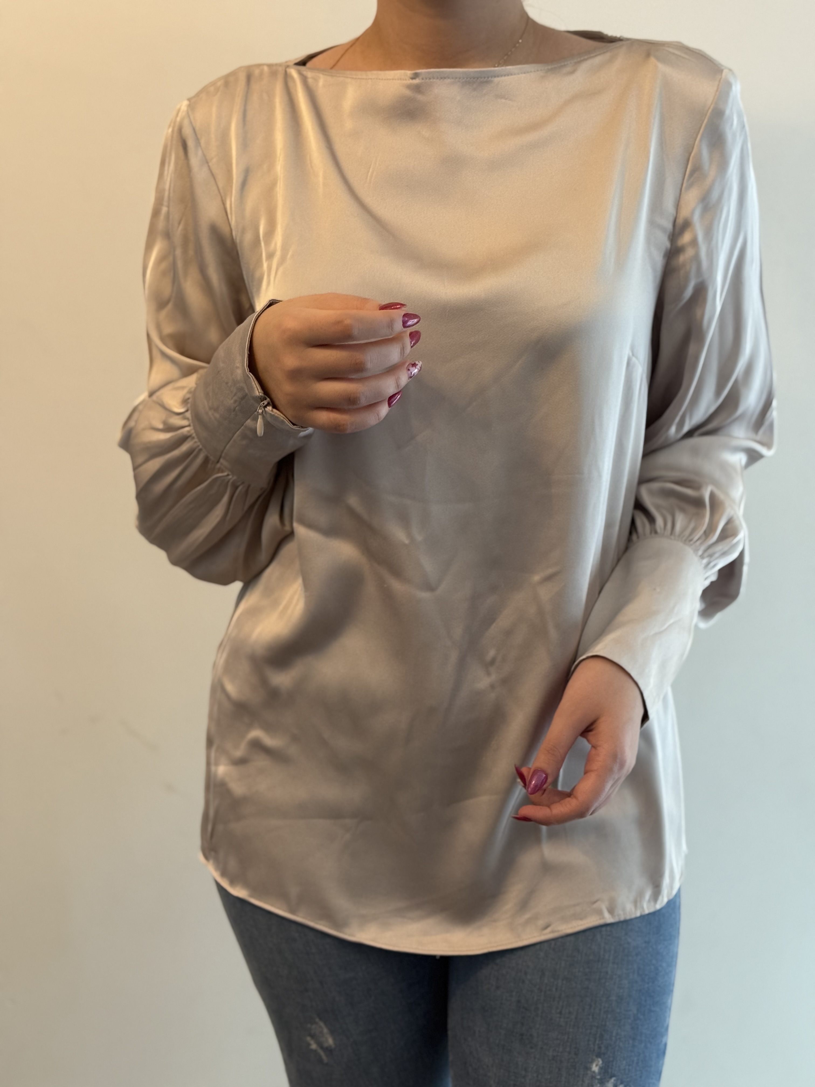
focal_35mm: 48
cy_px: 544
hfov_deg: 30.3
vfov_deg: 39.7
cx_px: 408
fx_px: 1507
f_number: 1.78
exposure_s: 1/50
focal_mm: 6.76
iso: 200
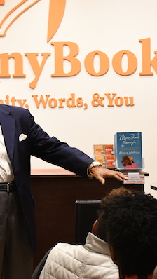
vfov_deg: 17.9
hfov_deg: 10.1
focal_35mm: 120
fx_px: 888
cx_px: 27
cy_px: 139
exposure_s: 1/100
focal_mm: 38
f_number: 5.6
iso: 3200
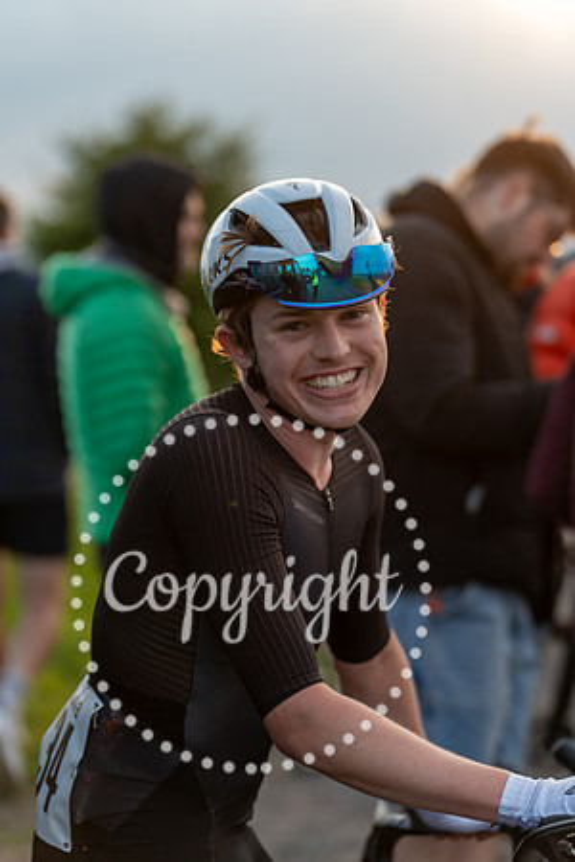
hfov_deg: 12.7
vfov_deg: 18.9
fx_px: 2587
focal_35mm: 108
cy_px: 431
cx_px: 288
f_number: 3.2
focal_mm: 108
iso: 400
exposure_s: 1/1250
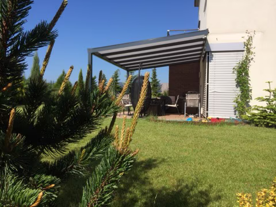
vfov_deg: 46.8
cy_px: 104
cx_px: 138
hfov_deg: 60.0
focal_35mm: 30
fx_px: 239
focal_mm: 4.12
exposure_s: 1/2564
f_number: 2.2
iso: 40
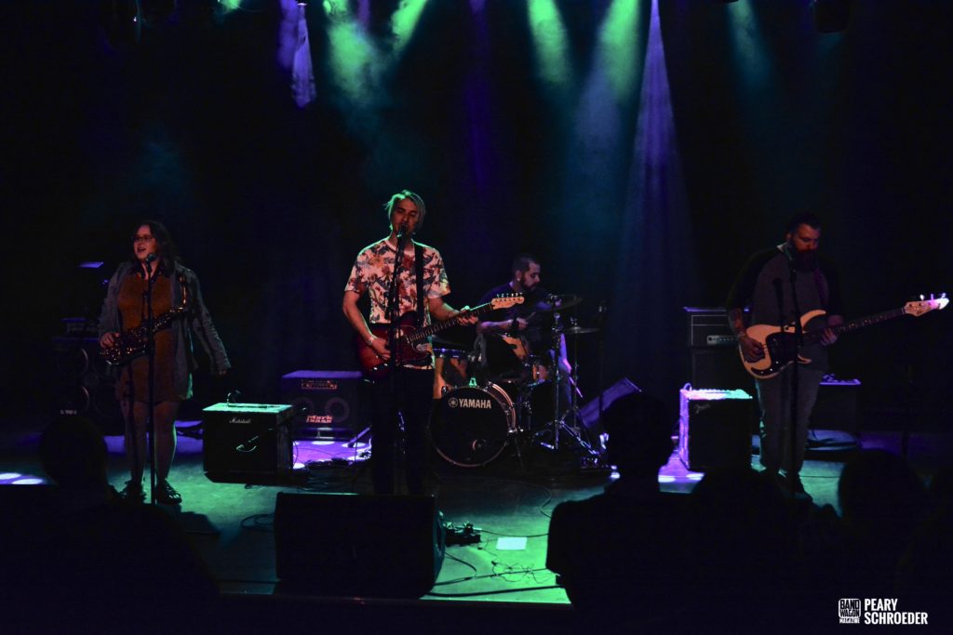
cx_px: 476
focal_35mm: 46
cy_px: 318
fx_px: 1231
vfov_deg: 29.0
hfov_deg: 42.3
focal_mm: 31
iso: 3200
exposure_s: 1/100
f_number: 4
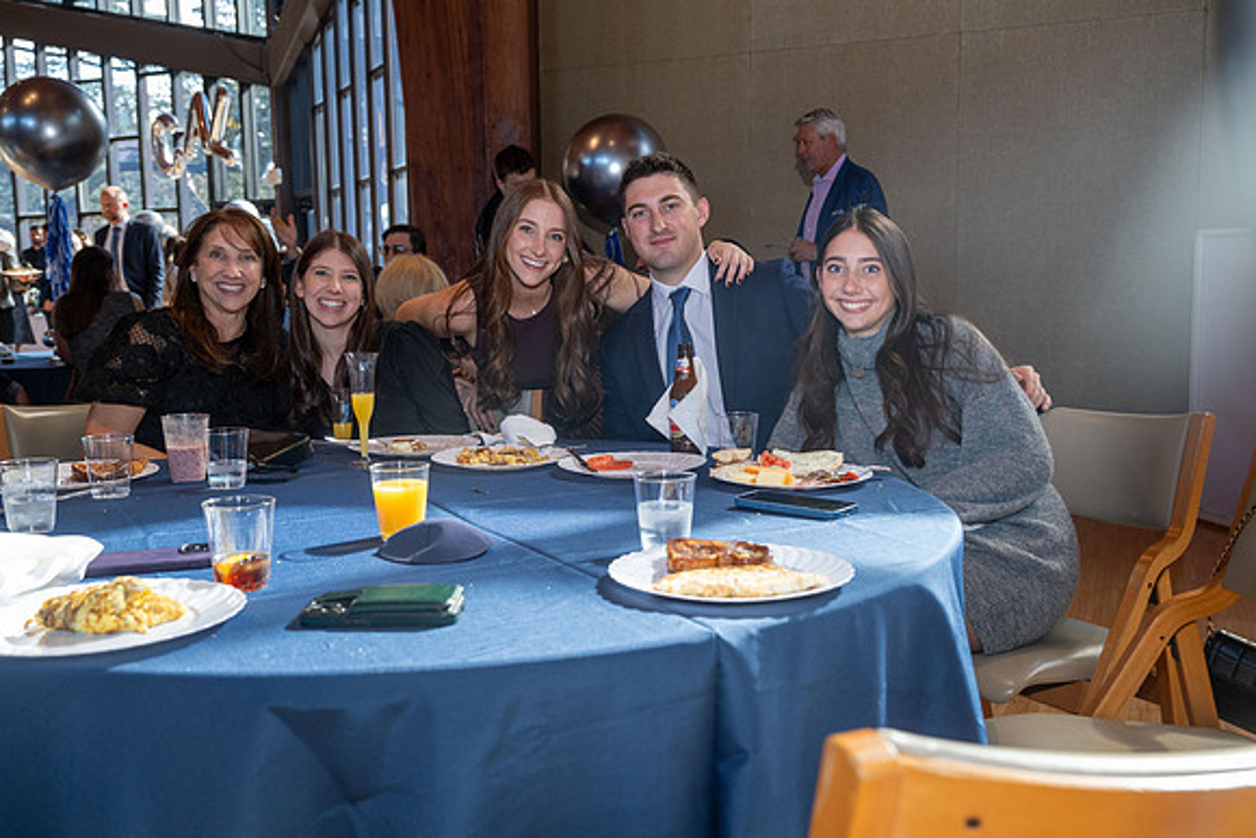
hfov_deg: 57.2
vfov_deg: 40.0
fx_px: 1152
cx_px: 628
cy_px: 419
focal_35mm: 33
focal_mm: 33
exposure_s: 1/160
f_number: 5.6
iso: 800
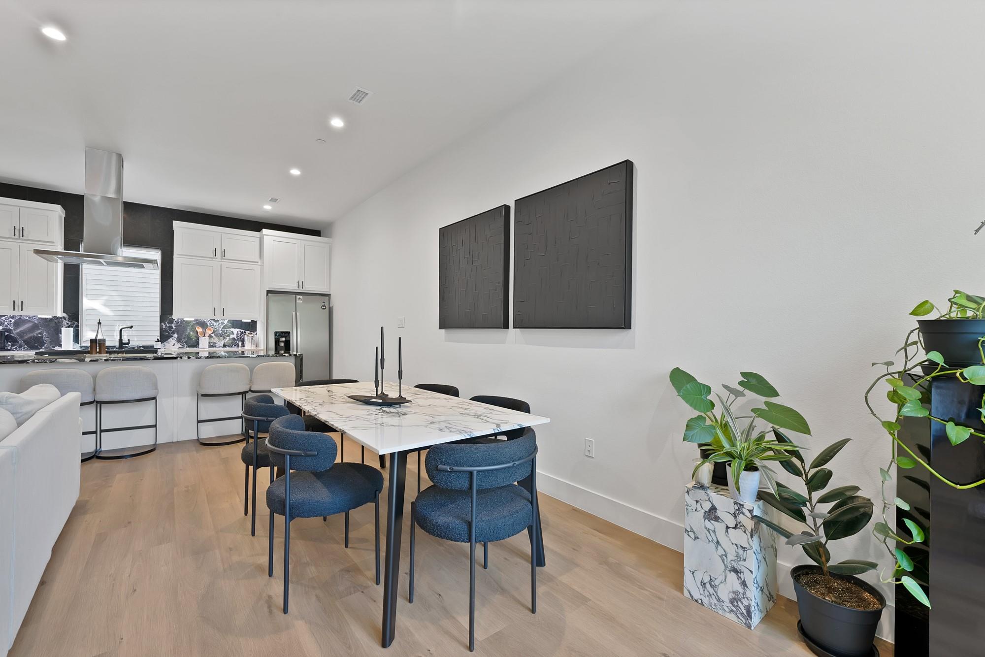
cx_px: 492
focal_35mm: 14
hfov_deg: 104.2
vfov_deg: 81.2
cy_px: 328
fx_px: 383
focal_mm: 14
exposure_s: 1
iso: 640
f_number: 9
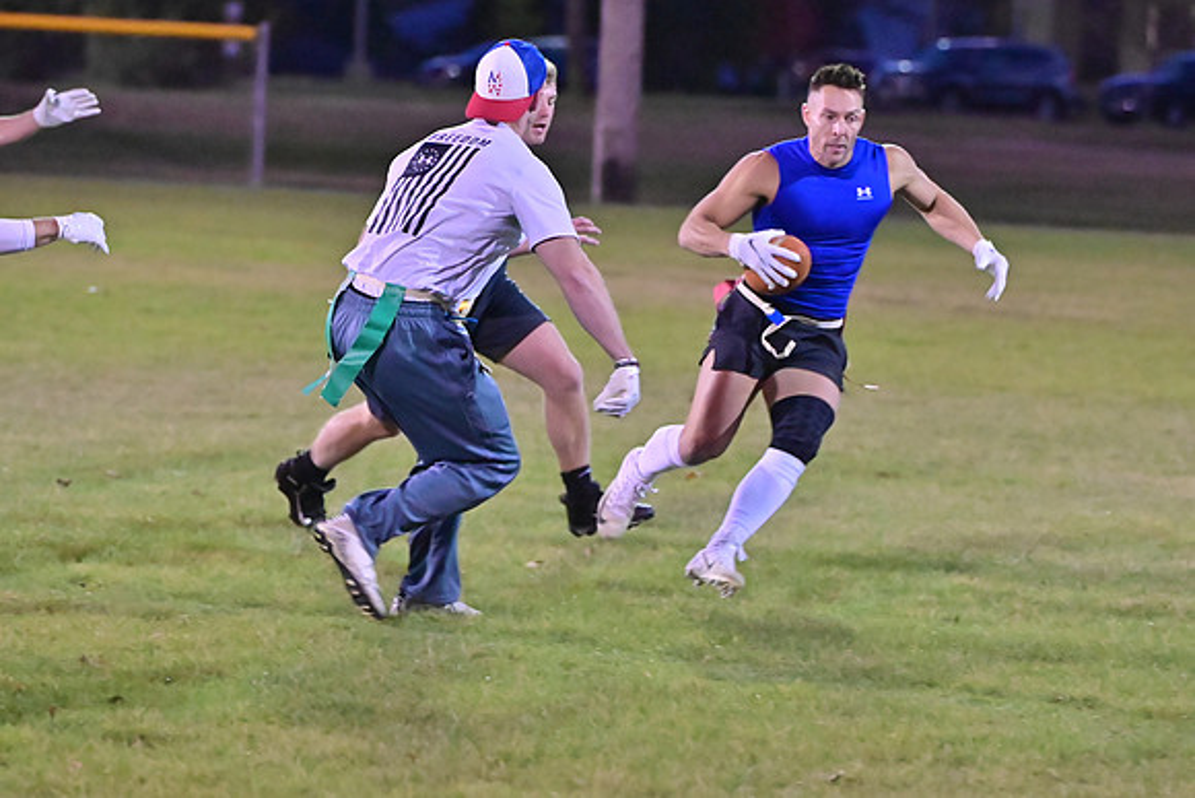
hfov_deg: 9.1
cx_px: 598
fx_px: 7470
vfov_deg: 6.1
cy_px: 399
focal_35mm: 225
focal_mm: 150
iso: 6400
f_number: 4
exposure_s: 1/400
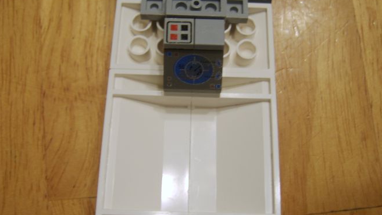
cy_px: 93
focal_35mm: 37
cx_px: 195
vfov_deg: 32.0
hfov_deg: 54.0
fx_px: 375
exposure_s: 1/12
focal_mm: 8.13
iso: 71
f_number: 2.7
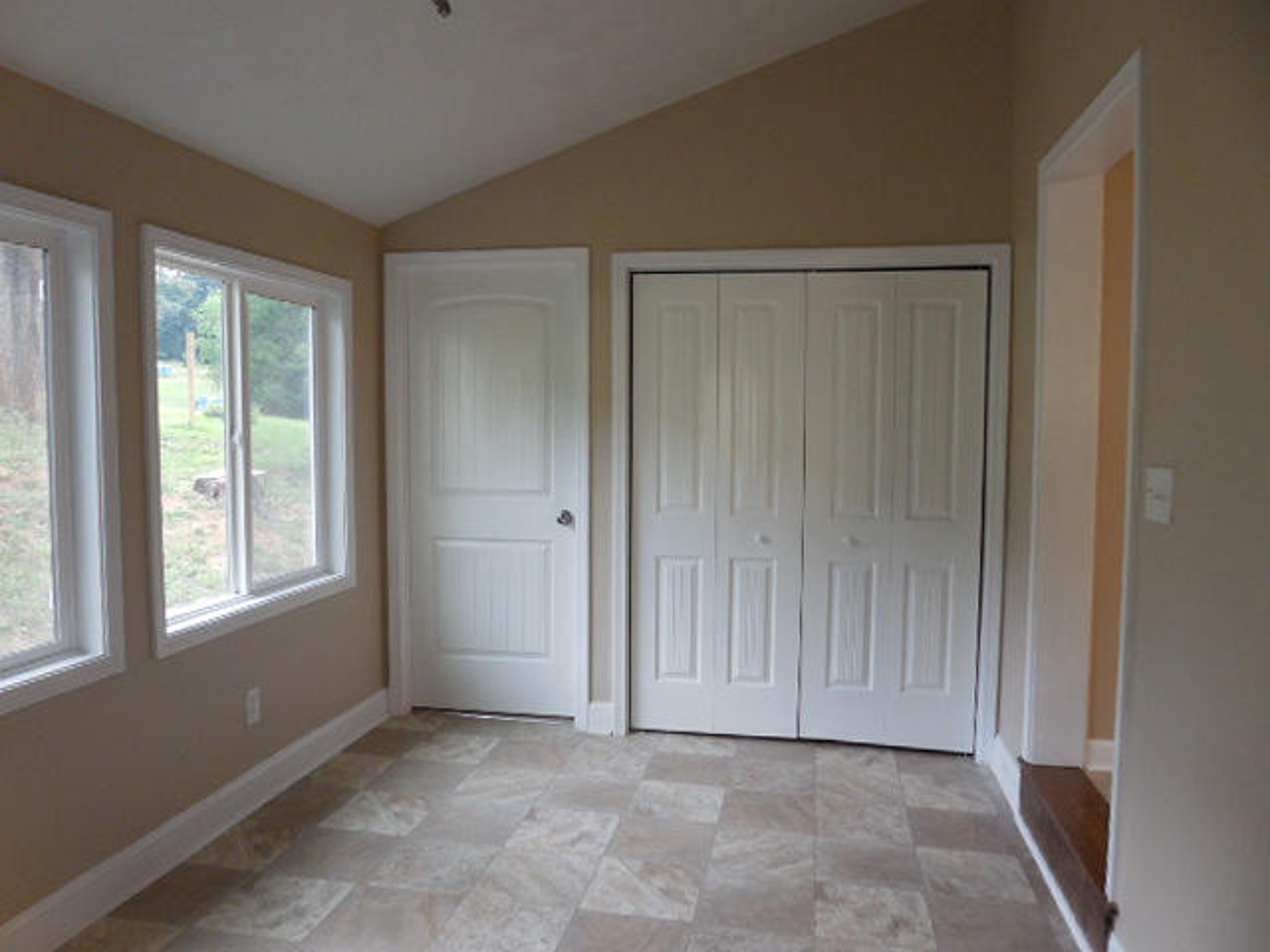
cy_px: 476
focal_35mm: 26
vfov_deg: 53.1
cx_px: 635
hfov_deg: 67.3
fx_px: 954
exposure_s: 1/30
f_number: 3.5
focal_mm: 4.6
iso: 280
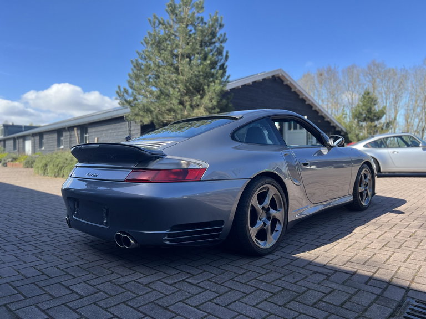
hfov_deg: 67.3
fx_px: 320
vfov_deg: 53.1
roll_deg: +1.0
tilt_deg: -0.8
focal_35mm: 26
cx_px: 213
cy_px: 160
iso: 50
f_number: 1.5
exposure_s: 1/1468
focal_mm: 5.7
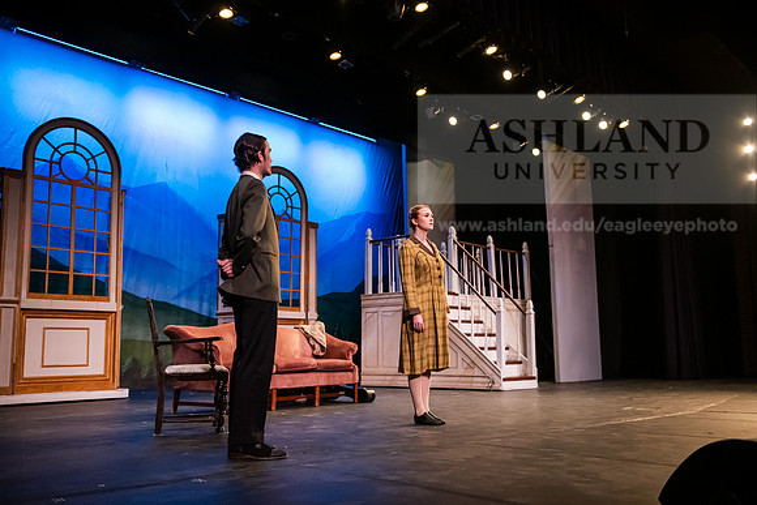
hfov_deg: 54.4
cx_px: 378
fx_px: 736
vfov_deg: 37.9
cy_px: 252
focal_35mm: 35
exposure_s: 1/160
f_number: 3.2
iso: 2500
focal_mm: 35
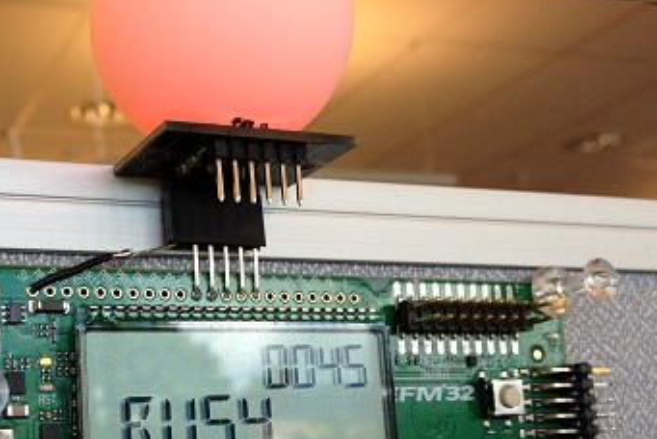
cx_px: 171
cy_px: 293
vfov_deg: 21.2
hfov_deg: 30.9
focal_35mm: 64
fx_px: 1169
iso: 100
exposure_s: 1/120
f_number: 2.4
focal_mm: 4.28
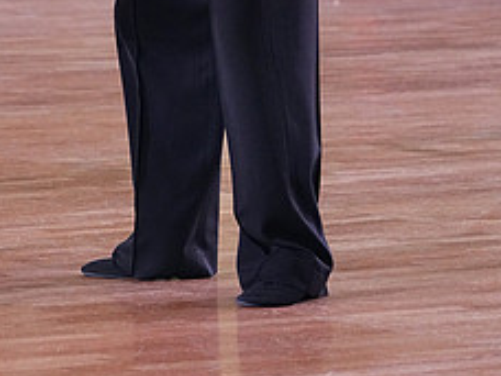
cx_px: 89
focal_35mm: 426
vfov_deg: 3.5
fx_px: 6166
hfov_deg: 4.7
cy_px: -136
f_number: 5.6
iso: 5000
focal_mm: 174
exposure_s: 1/320
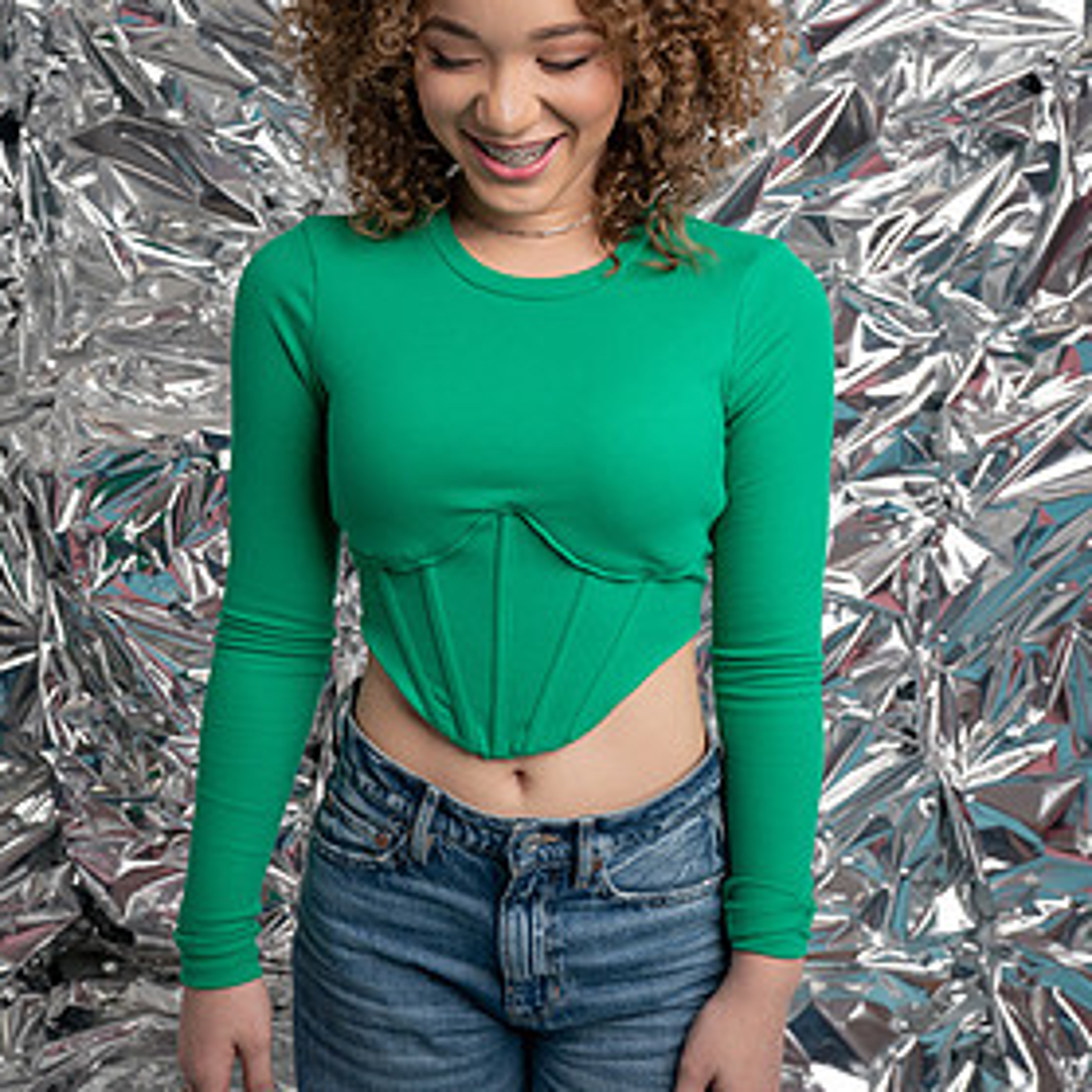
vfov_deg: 35.3
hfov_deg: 35.4
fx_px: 1713
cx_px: 568
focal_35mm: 48
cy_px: 489
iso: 250
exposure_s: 1/250
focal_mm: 35
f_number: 7.1
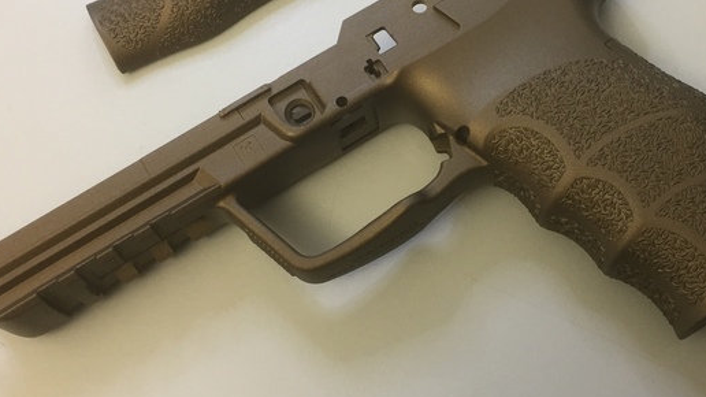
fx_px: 917
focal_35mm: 49
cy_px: 159
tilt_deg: -71.4
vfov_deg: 24.4
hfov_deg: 41.9
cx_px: 431
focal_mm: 4.15
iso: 64
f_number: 2.2
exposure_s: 1/33
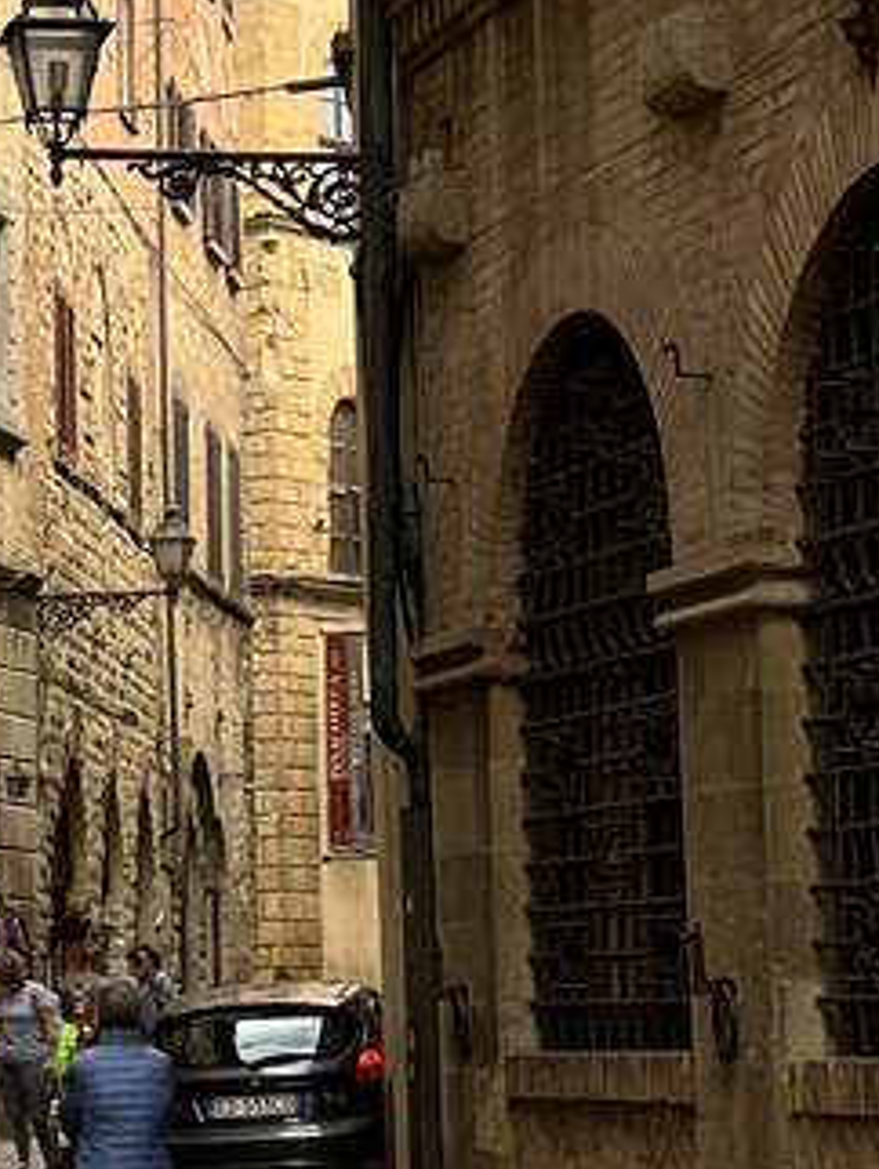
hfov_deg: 11.4
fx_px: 4362
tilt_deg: +10.0
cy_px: 250
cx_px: -22
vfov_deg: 15.2
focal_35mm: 129
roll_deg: +0.9
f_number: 1.5
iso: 50
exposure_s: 1/2404
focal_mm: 5.7
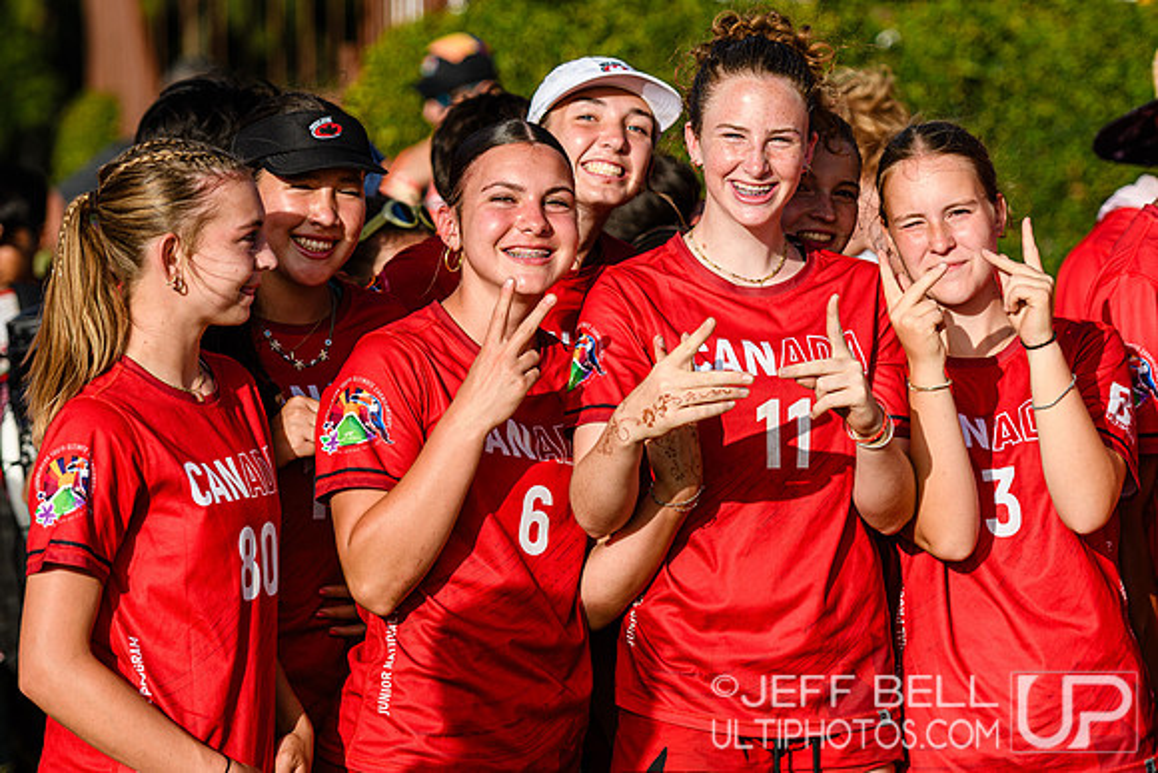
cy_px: 386
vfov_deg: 7.9
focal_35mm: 174
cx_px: 579
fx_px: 5598
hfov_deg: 11.8
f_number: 3.2
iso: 100
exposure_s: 1/1250
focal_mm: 116
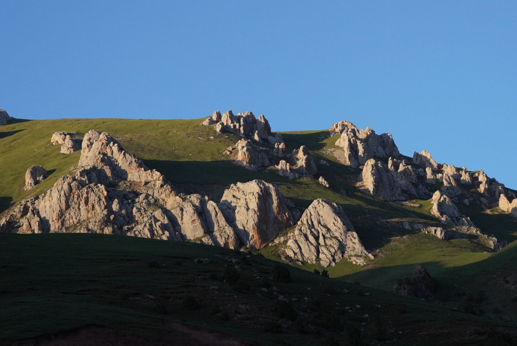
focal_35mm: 126
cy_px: 122
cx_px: 251
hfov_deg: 16.3
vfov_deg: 10.9
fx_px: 1810
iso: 800
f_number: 5.6
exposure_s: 1/1000
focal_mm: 54
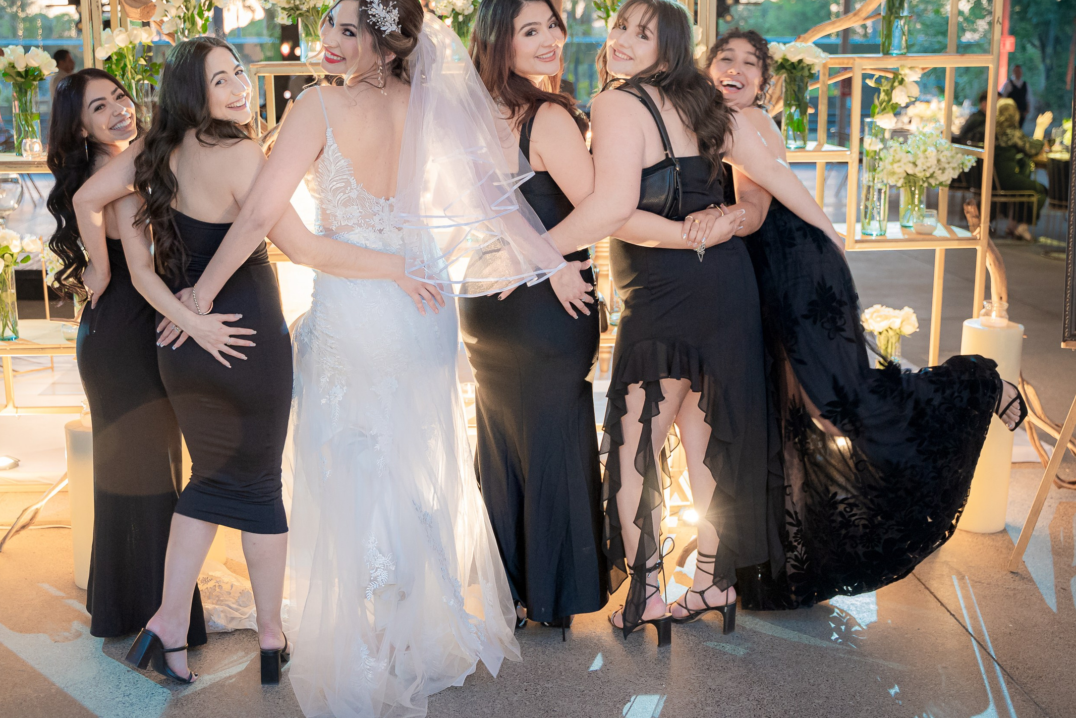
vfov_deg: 31.9
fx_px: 1256
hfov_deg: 46.4
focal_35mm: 42
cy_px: 324
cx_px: 502
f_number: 3.2
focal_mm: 35
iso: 2000
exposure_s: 1/80
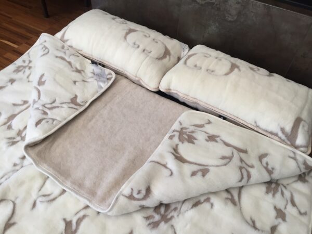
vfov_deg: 48.2
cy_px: 117
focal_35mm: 29
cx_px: 156
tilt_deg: -48.7
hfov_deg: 61.7
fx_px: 261
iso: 32
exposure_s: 1/33
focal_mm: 4.15
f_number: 2.2
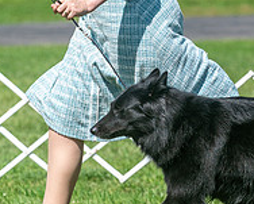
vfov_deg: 3.0
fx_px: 3945
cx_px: 217
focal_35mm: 524
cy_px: -16
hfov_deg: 3.7
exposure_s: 1/1000
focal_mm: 137
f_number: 4
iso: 80
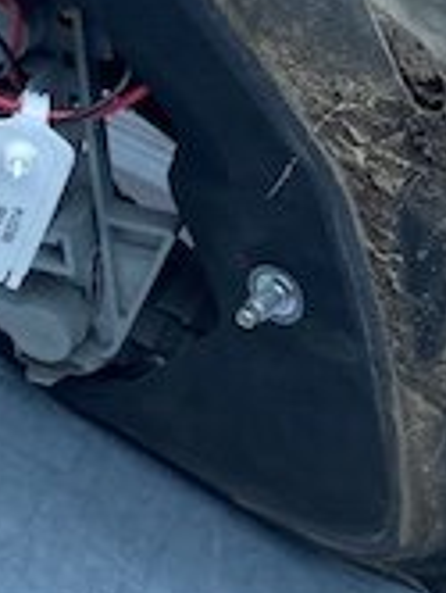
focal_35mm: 100
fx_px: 1714
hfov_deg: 14.6
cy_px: 14
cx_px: 0
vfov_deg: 19.1
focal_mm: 4.25
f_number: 1.8
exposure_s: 1/522
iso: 32
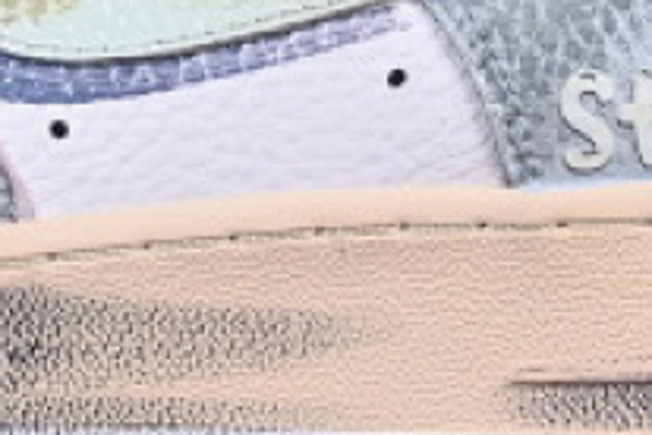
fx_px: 7081
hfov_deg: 5.3
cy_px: -192
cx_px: 35
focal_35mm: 391
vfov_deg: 3.5
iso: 160
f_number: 8
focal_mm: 50
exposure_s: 1/80
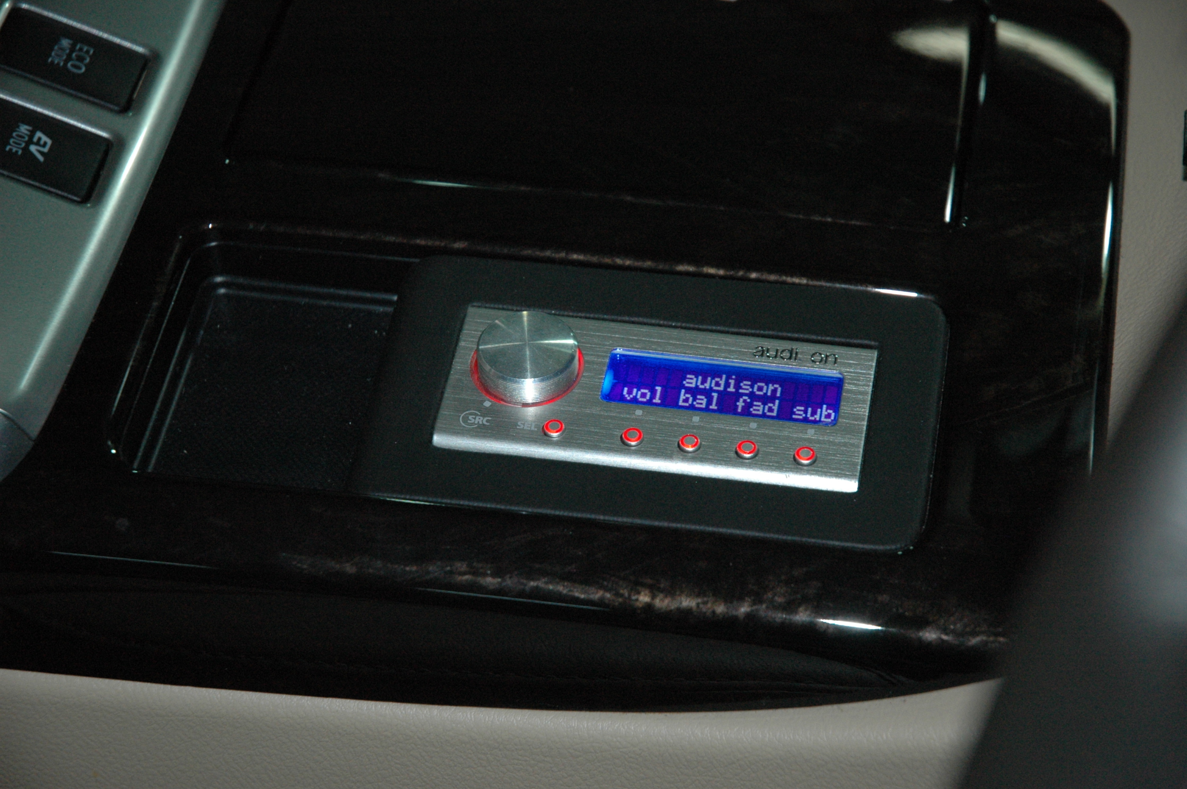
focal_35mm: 105
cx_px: 594
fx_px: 3458
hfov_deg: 19.5
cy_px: 394
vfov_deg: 13.0
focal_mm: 70
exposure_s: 1/60
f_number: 4.5
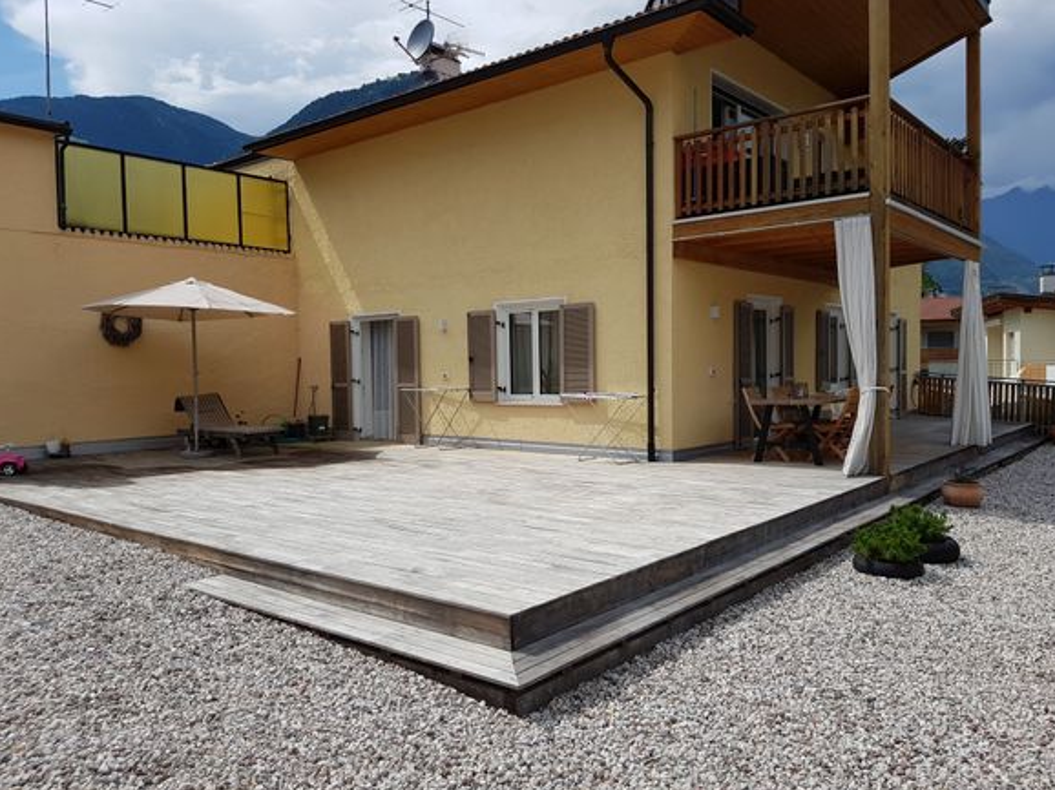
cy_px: 409
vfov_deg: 51.3
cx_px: 542
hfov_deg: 65.3
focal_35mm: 27
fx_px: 823
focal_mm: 4.2
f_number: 1.7
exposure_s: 1/3336
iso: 40
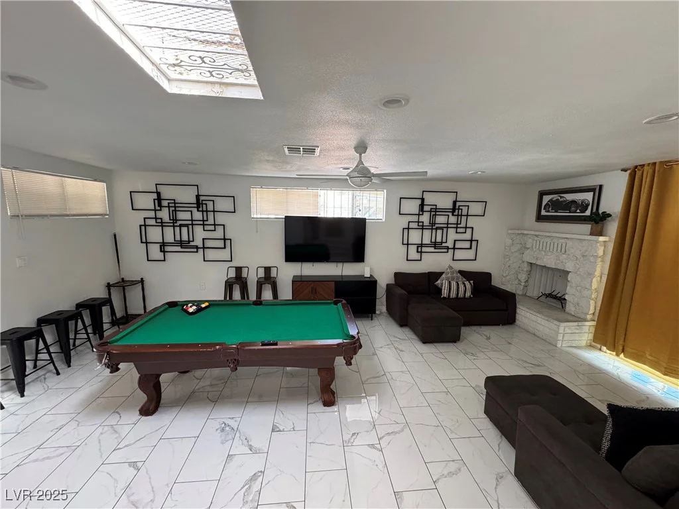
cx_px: 340
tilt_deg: -8.8
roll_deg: -1.0
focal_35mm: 14
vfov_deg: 85.7
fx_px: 275
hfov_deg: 102.1
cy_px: 254
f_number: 2.2
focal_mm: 2.22
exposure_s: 1/120
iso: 320
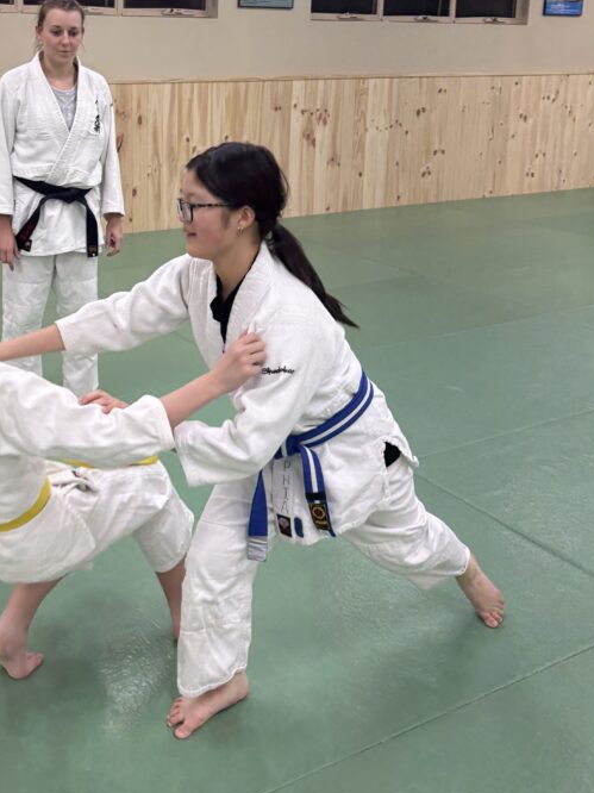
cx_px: 170
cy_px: 246
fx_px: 916
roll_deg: +0.4
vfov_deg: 45.9
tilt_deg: -16.1
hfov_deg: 35.4
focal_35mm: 40
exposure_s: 1/100
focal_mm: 5.96
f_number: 1.6
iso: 125
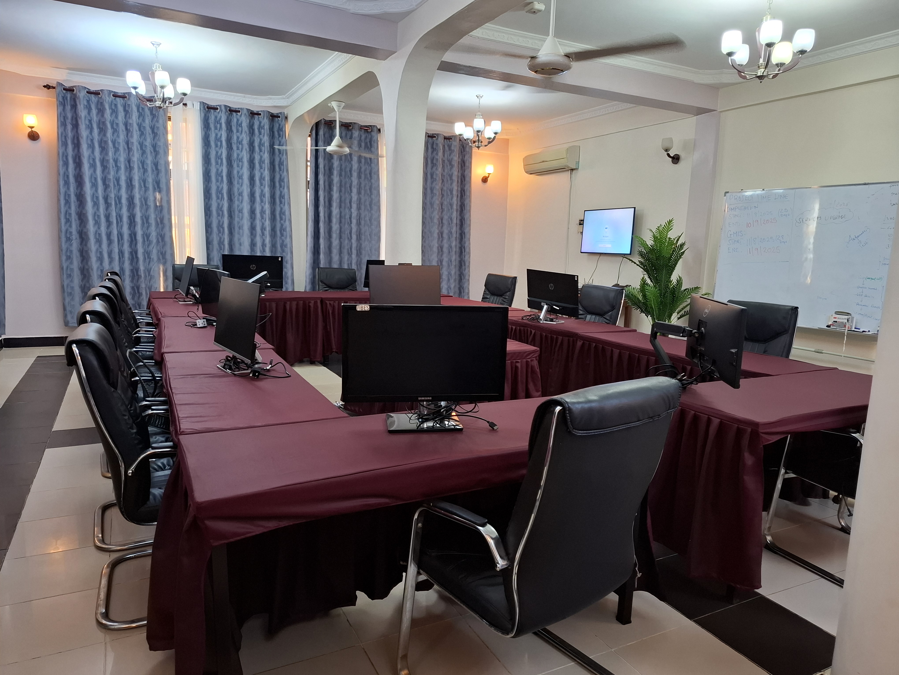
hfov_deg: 73.9
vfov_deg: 58.9
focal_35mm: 23
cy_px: 338
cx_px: 450
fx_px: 597
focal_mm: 5.54
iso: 320
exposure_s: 1/50
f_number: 1.8
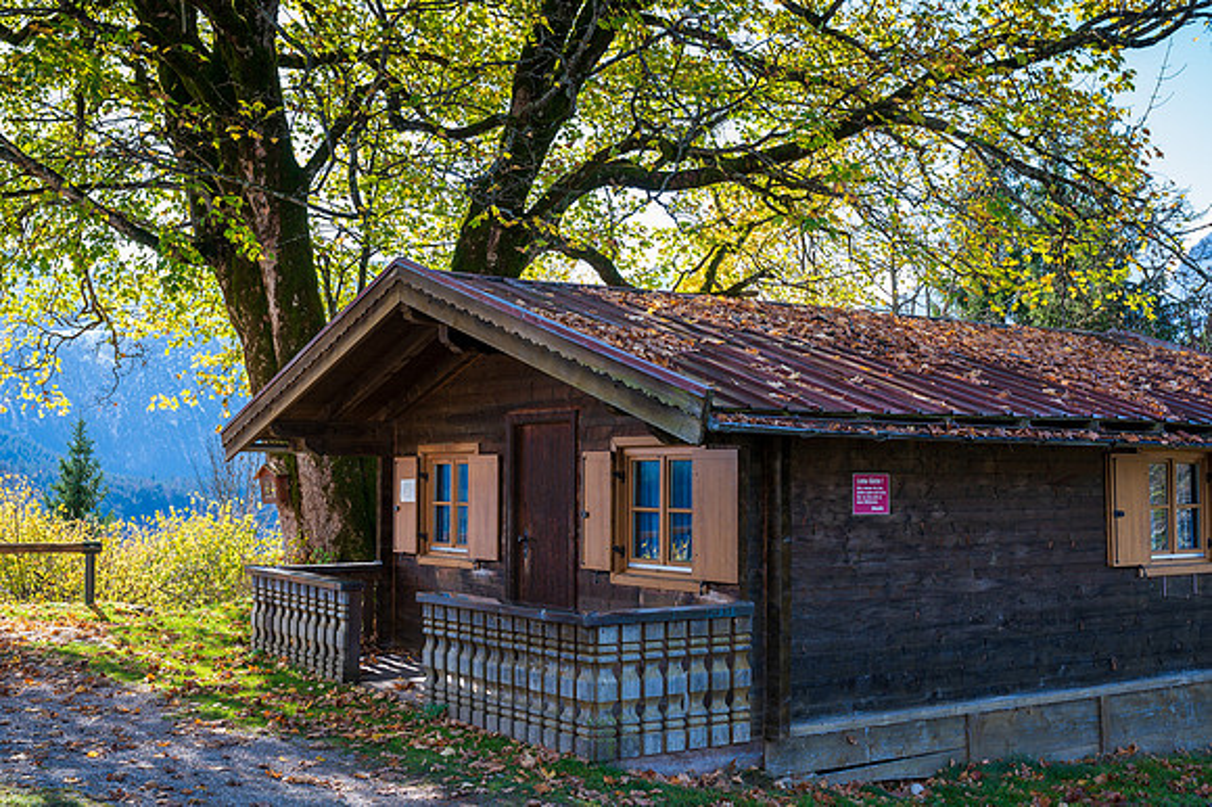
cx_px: 606
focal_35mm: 42
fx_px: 1404
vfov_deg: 32.1
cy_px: 404
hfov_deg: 46.7
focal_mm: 40
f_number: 5.6
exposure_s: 1/125
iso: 100
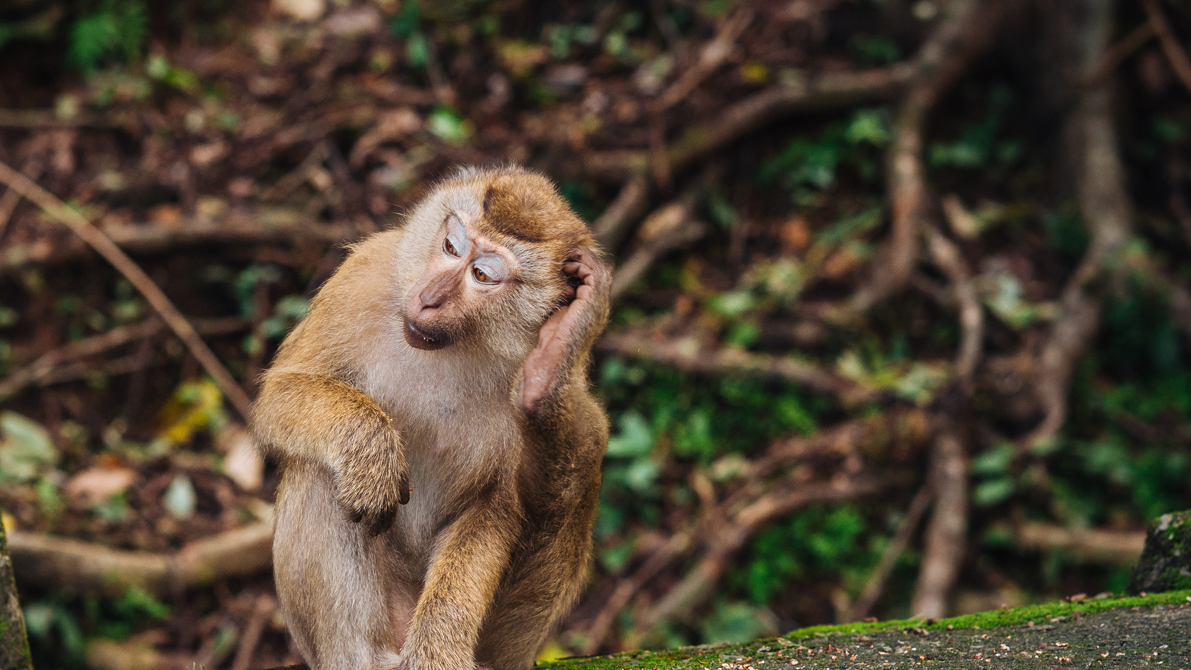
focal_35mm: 151
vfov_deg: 8.0
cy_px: 399
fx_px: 4769
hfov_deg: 14.2
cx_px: 458
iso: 320
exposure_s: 1/250
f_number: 4
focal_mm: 85
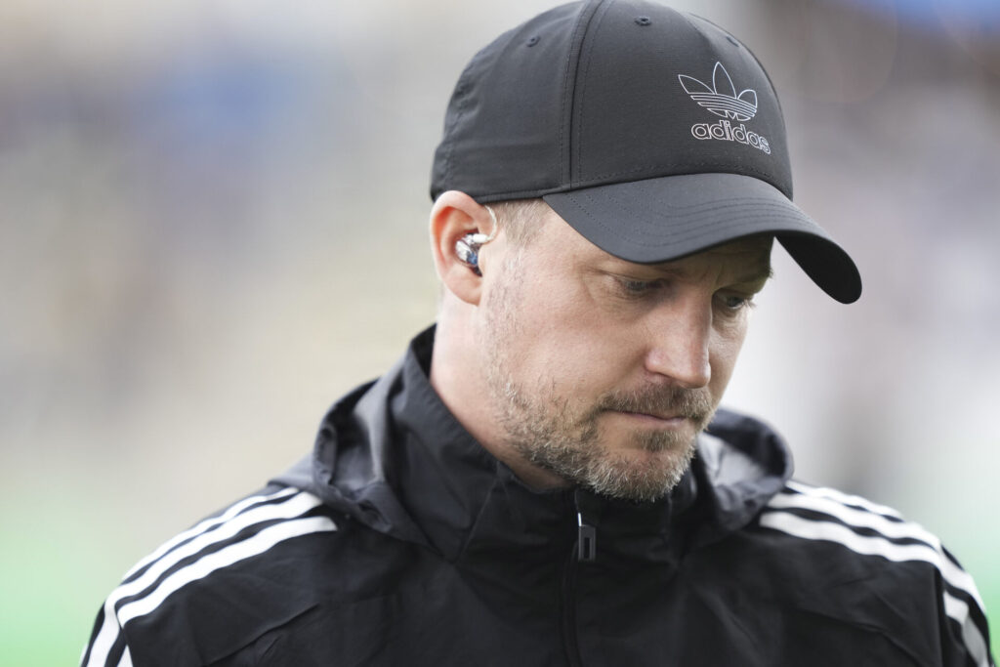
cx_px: 500
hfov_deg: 5.2
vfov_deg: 3.4
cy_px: 334
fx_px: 11112
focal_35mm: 400
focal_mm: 400
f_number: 2.8
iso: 800
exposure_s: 1/1000
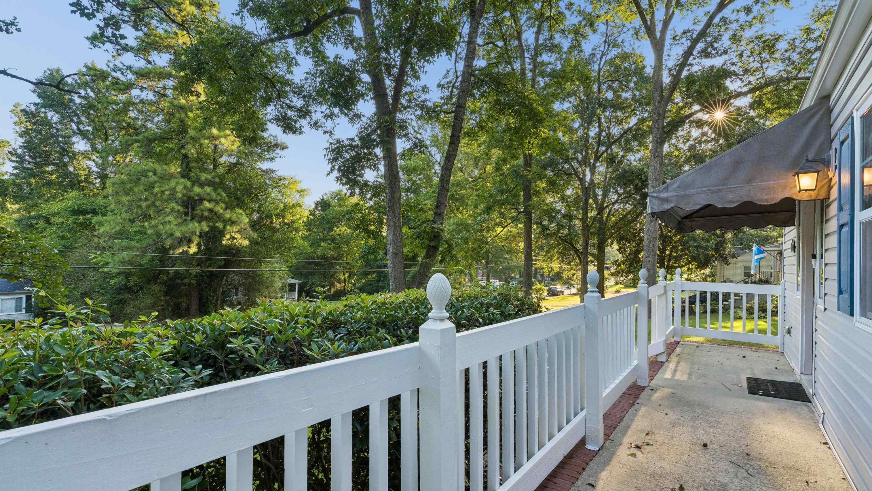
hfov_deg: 95.9
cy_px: 272
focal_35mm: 17
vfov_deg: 63.8
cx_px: 430
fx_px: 393
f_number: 13
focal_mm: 16
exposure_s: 1/50
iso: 640
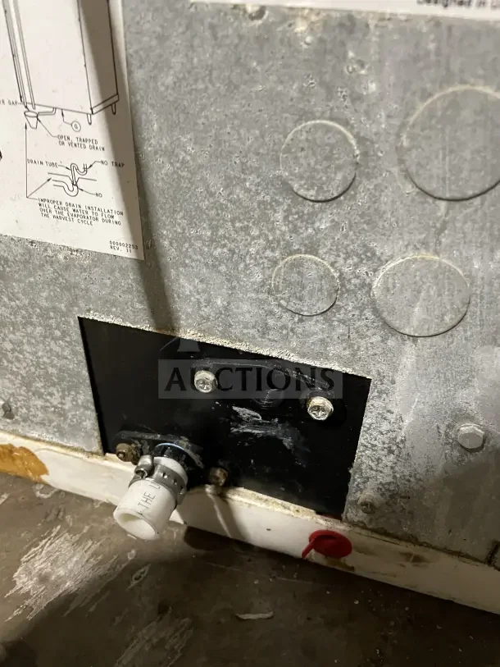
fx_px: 501
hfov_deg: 53.1
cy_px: 334
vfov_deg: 67.3
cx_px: 250
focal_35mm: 26
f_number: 1.6
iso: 500
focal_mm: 4.2
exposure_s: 1/59
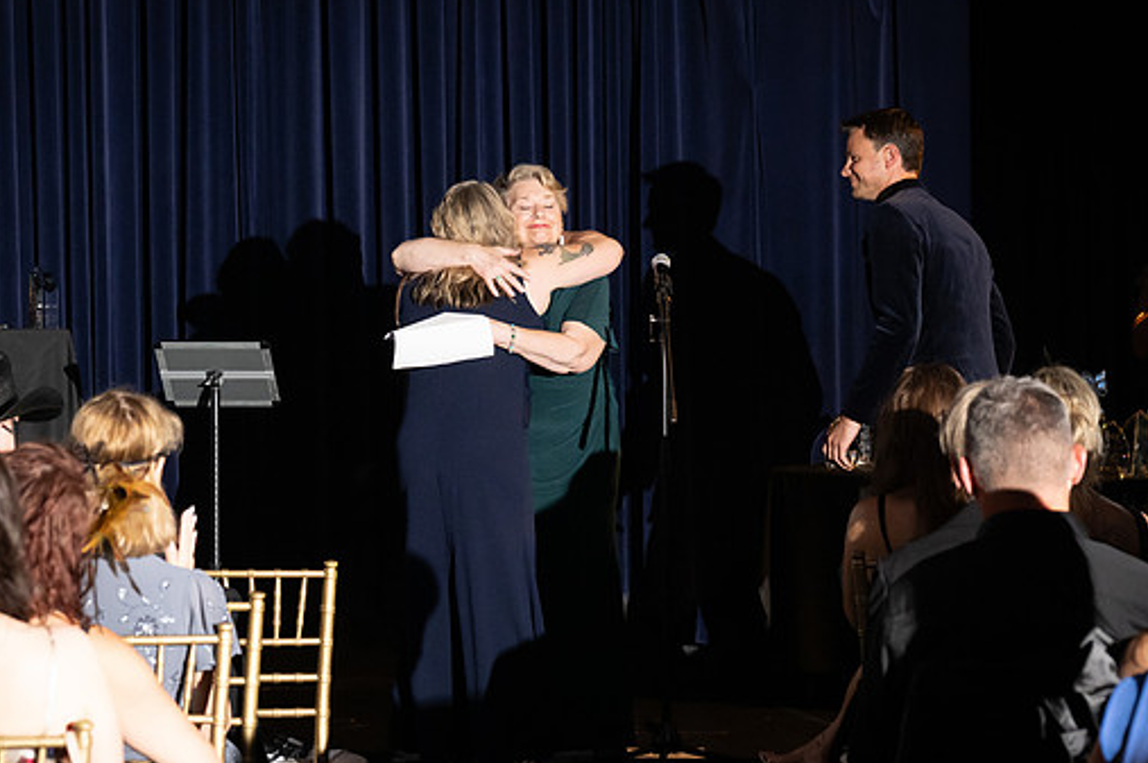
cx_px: 500
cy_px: 408
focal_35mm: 135
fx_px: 4301
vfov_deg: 10.1
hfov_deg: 15.2
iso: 2500
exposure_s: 1/200
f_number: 4.5
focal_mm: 79
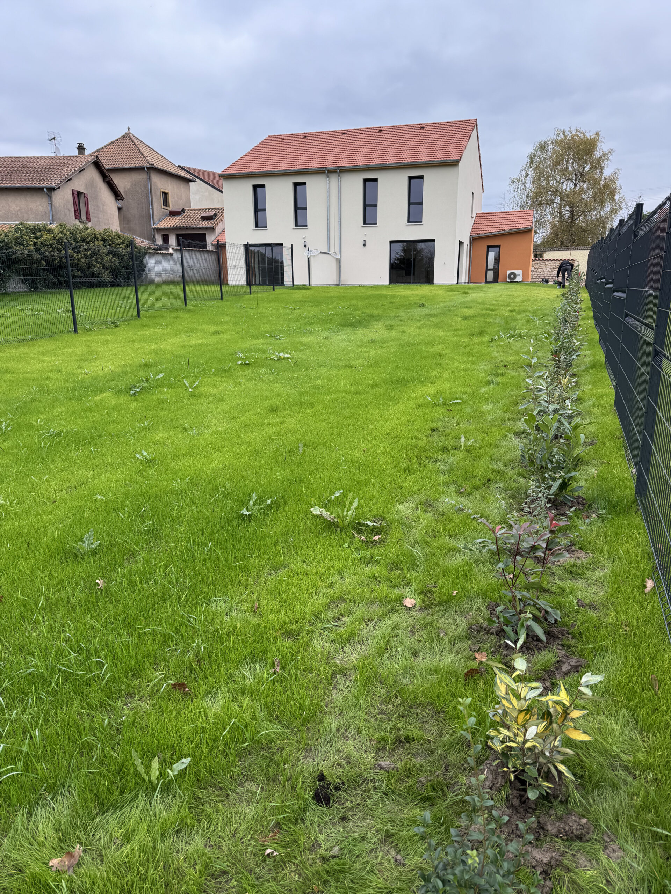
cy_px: 447
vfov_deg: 71.6
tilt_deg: -15.9
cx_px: 336
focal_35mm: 24
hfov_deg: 56.8
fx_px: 620
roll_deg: +1.2
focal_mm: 6.76
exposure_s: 1/658
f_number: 1.78
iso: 80
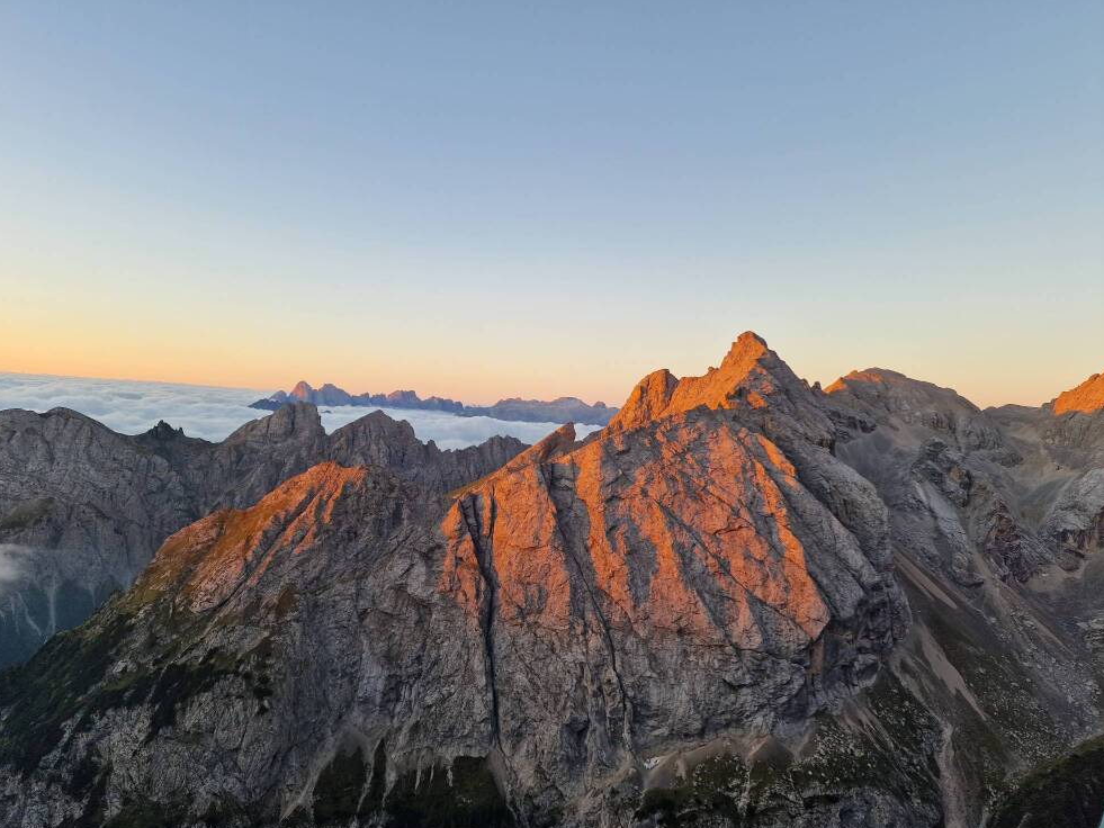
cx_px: 533
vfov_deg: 56.8
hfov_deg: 71.6
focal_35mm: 24
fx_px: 766
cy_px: 428
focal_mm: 6.4
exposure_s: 1/180
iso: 50
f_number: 1.8
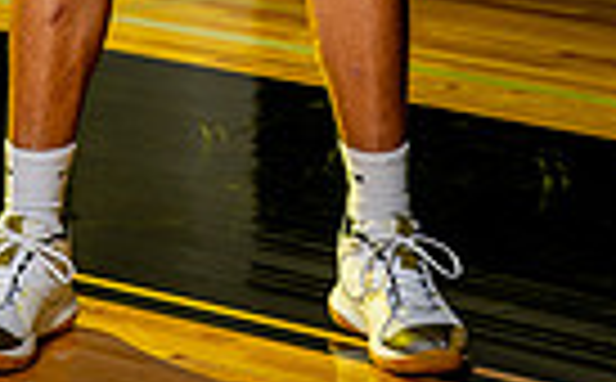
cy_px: -566
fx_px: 3937
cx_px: 135
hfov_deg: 8.9
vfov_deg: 5.4
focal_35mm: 235
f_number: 6.3
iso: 100
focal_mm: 70
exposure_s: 1/200
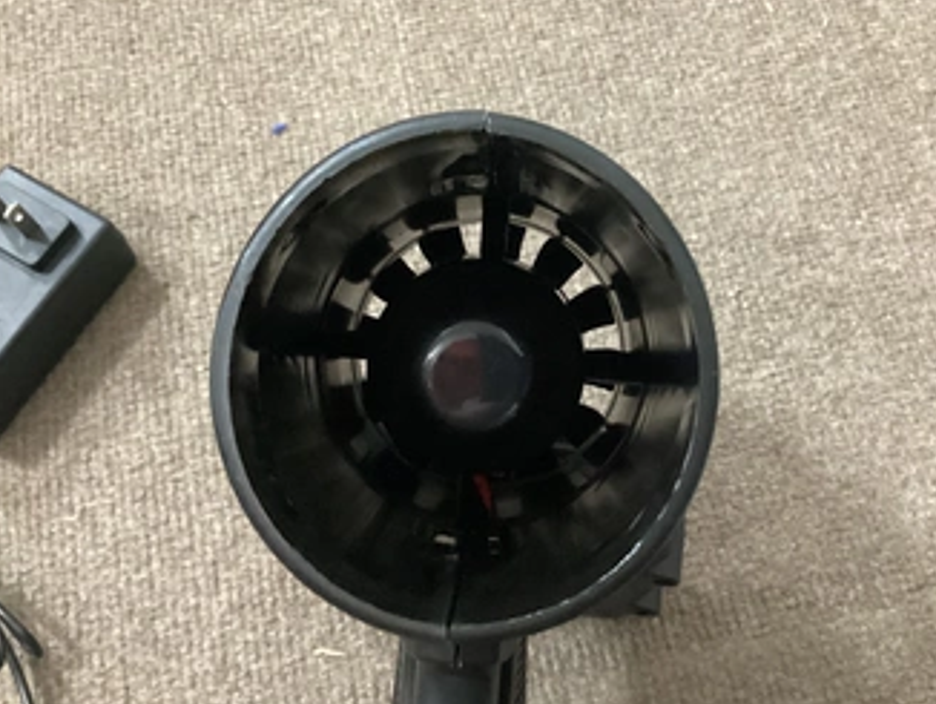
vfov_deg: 37.7
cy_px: 325
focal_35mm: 38
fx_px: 1028
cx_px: 537
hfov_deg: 48.8
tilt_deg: -67.7
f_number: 2.4
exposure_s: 1/30
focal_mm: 3.3
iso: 640
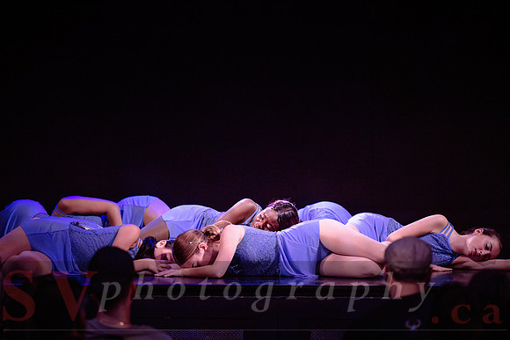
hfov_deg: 10.3
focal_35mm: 200
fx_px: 2834
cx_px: 255
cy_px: 170
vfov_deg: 6.9
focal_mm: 200
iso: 1600
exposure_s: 1/200
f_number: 2.8
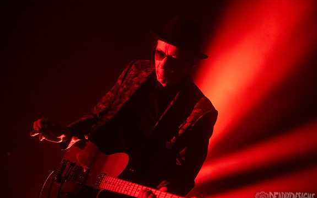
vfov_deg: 12.7
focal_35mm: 103
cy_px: 105
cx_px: 160
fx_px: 890
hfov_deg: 20.2
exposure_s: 1/320
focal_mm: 100
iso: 2500
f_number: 3.2
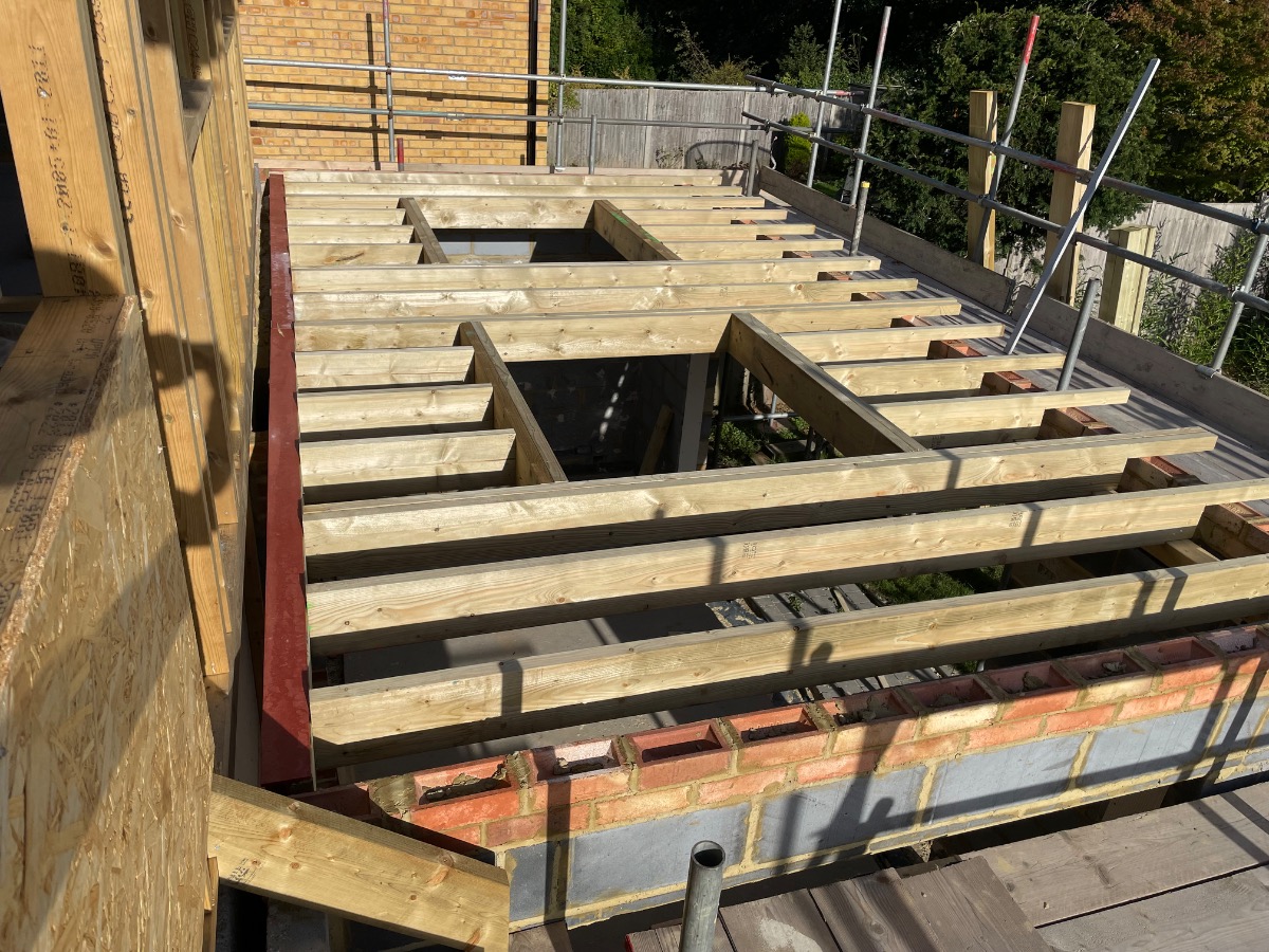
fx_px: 953
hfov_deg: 67.3
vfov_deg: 53.1
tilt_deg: -26.3
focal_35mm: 26
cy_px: 476
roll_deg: -4.9
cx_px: 634
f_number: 1.6
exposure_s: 1/5556
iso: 32
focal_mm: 4.2
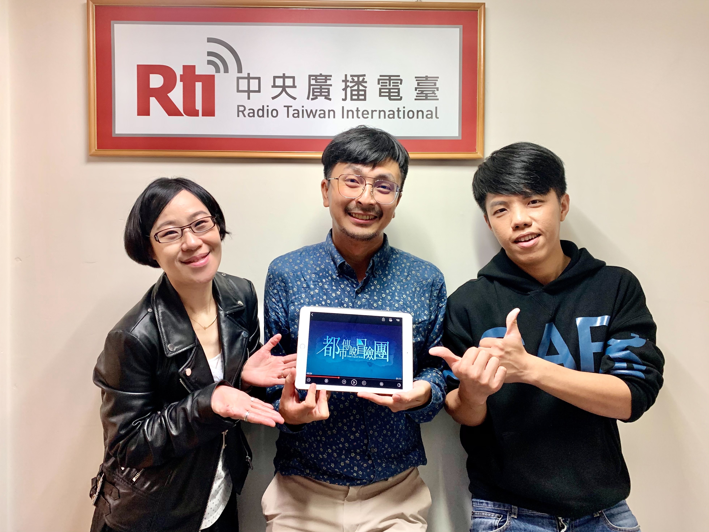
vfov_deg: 53.1
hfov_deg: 67.3
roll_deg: -1.5
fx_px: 533
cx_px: 354
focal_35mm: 26
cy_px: 266
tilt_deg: -0.2
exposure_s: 1/60
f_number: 1.8
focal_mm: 4.25
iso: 160
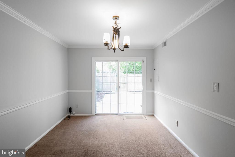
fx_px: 98
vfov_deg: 77.3
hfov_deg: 100.4
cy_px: 78
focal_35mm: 15
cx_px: 118
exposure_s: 1/20
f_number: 4.5
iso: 200
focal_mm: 10
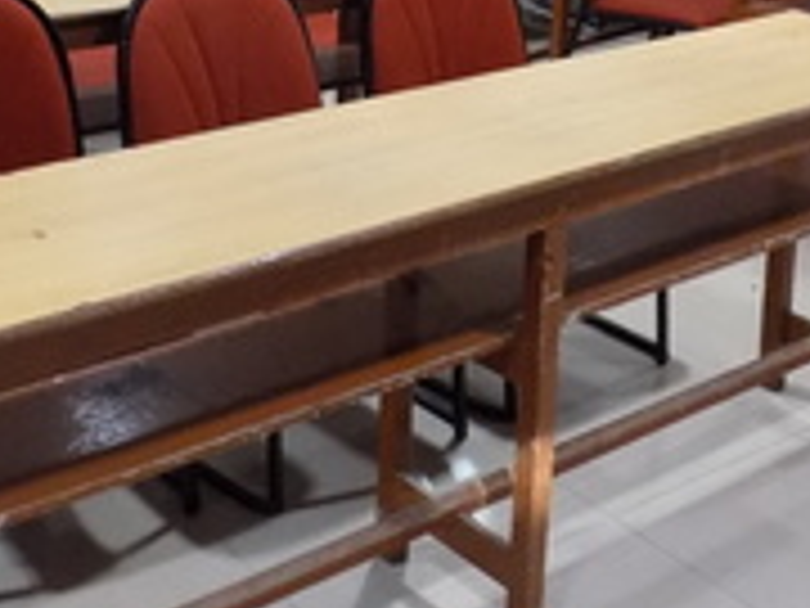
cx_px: 292
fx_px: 1498
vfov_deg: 21.5
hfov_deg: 30.1
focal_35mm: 64
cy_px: -101
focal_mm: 4
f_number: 3.1
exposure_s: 1/10
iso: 400
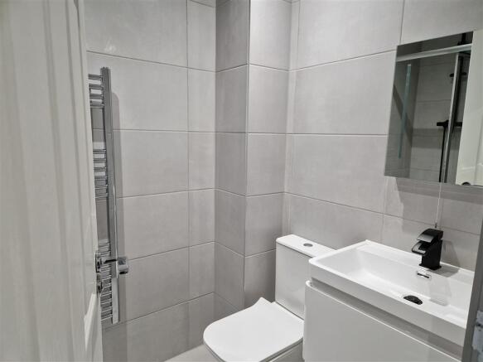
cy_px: 181
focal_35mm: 23
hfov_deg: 73.9
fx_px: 321
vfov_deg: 58.9
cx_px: 242
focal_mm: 5.4
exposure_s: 1/100
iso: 200
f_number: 1.8
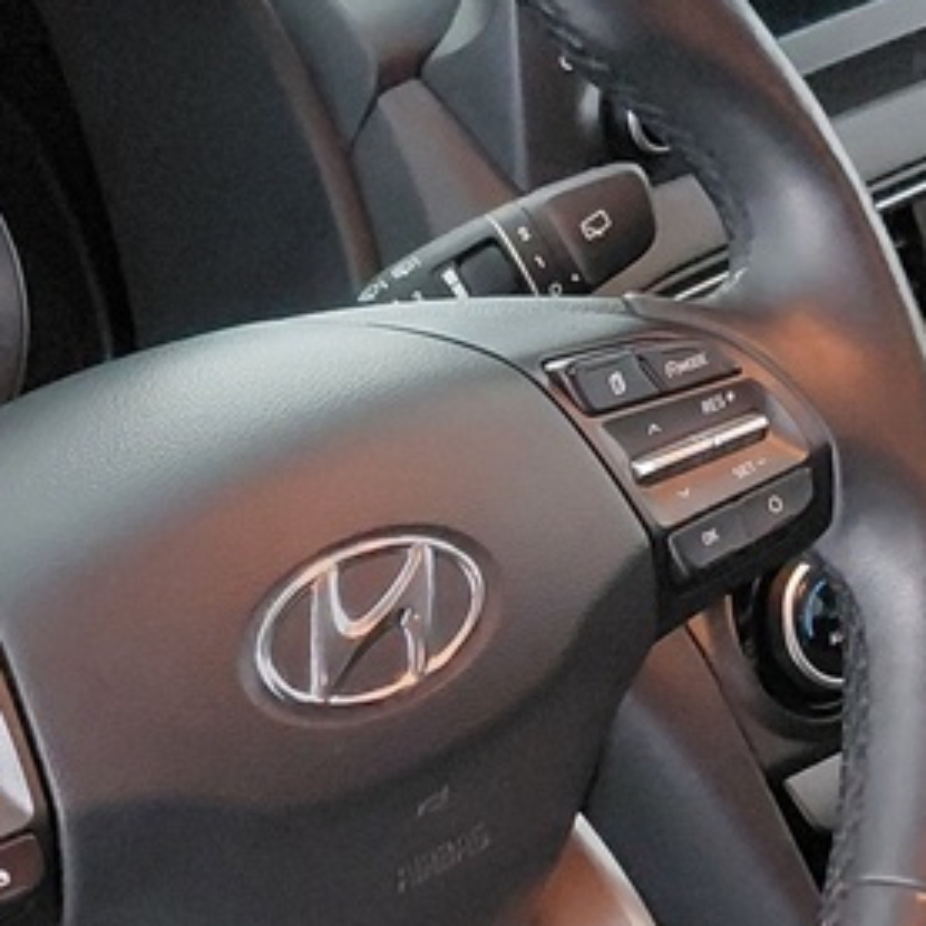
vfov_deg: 14.4
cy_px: 1284
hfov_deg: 15.1
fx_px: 3480
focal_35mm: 115
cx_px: 538
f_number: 1.8
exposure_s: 1/25
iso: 500
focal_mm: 4.69
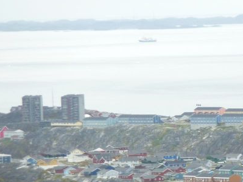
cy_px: 152
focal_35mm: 557
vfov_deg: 2.7
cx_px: 242
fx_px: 3909
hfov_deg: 3.6
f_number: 4.8
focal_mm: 45.7
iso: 80
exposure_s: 1/125
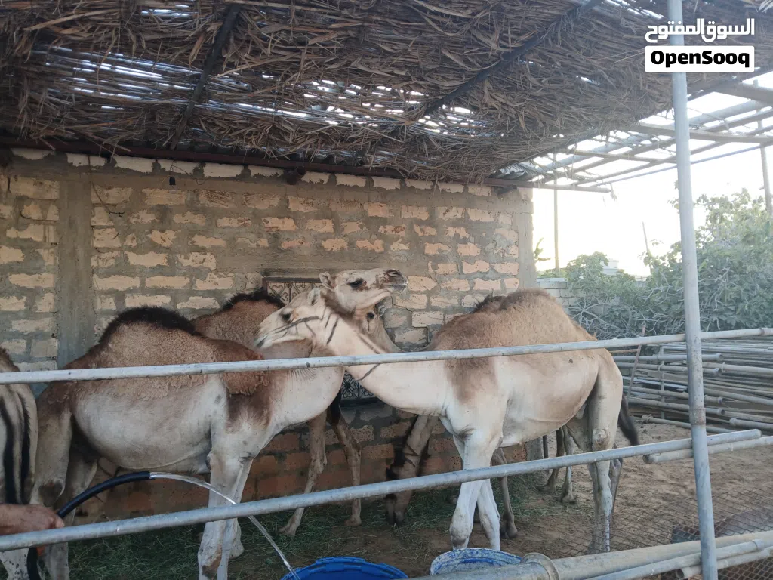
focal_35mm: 26
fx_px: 581
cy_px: 290
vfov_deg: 53.1
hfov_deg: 67.3
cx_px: 386
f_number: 1.8
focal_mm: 3.98
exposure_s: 1/50
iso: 32
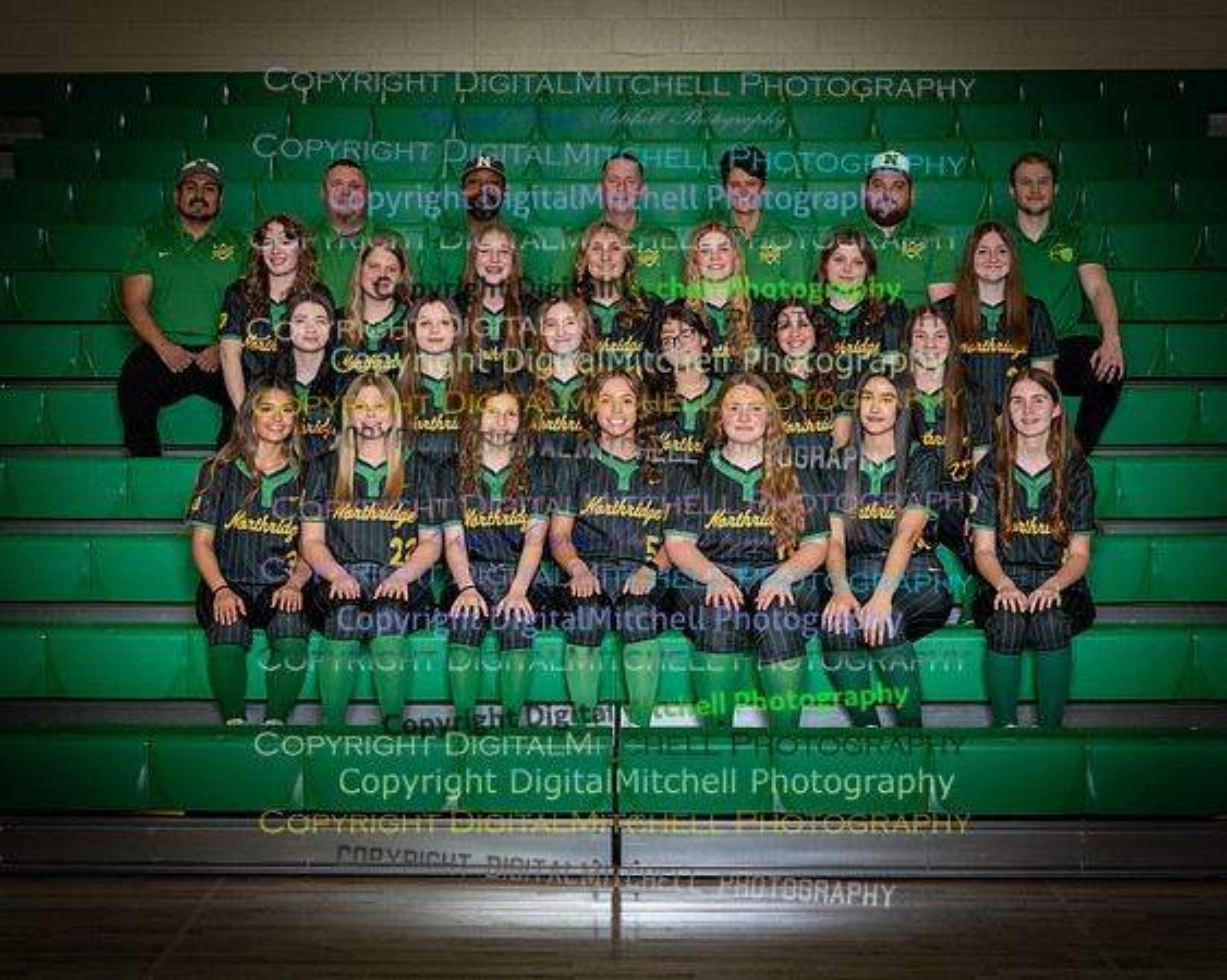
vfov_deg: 24.4
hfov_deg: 30.3
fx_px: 2267
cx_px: 582
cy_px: 452
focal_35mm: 62
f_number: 5.6
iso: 200
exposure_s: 1/200
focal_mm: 49
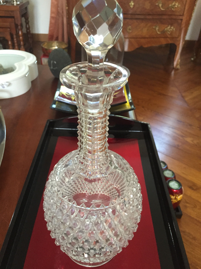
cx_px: 100
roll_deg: -4.1
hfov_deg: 48.2
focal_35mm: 29
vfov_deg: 61.7
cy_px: 134
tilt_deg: -37.3
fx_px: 225
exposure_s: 1/30
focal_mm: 4.15
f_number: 2.2
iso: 250
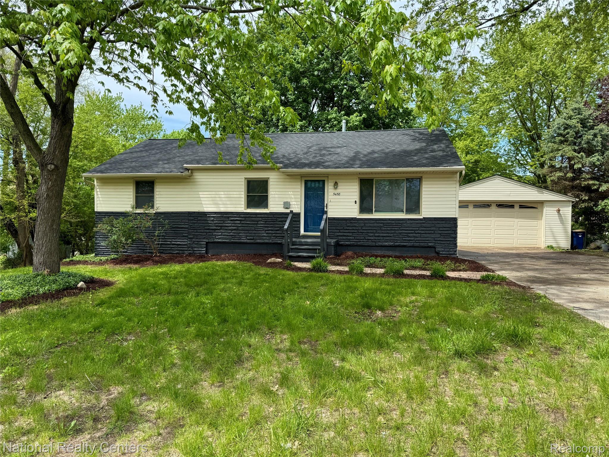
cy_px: 228
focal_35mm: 24
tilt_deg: -1.2
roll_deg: -1.0
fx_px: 422
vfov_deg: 56.8
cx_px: 304
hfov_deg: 71.6
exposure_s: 1/1678
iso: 80
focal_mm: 6.76
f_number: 1.78
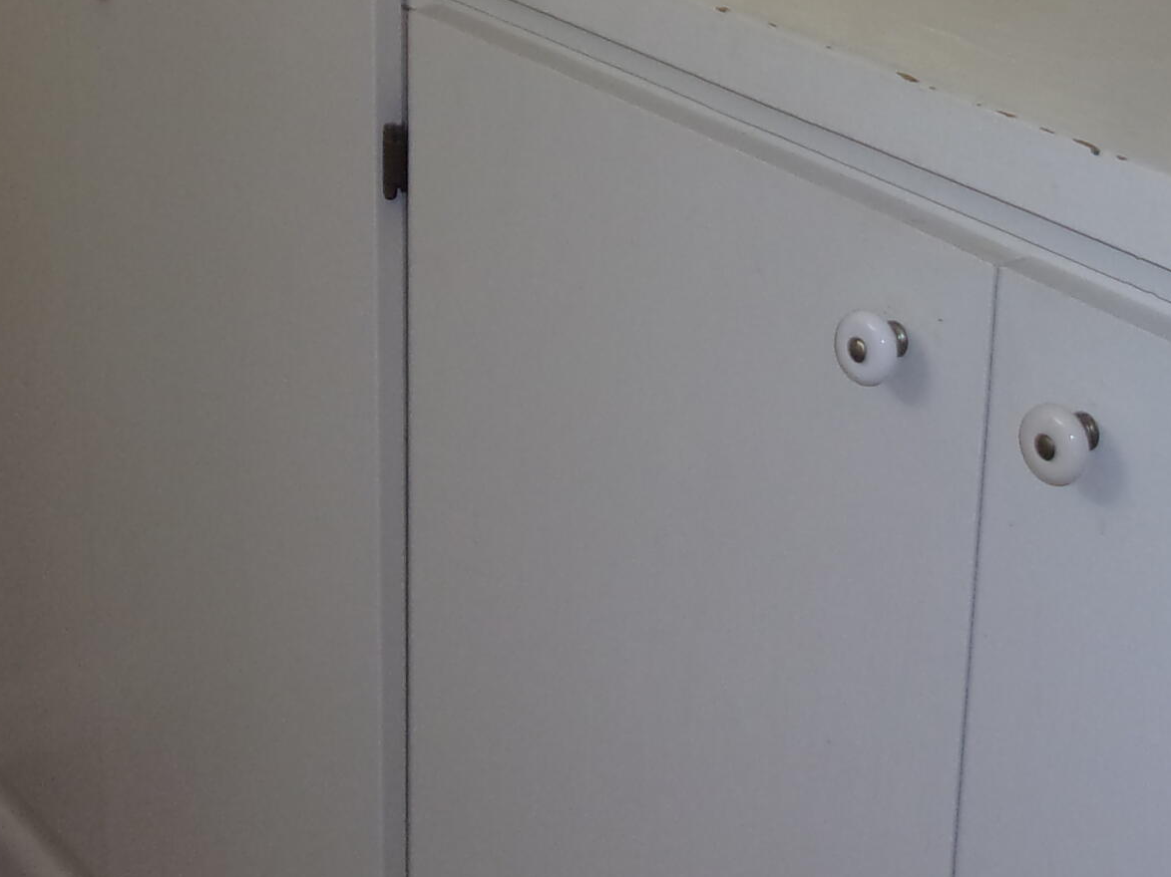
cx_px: 780
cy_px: -62
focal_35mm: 69
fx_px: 2334
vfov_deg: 20.4
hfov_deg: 28.0
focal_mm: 4.9
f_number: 3
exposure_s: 1/34
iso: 125
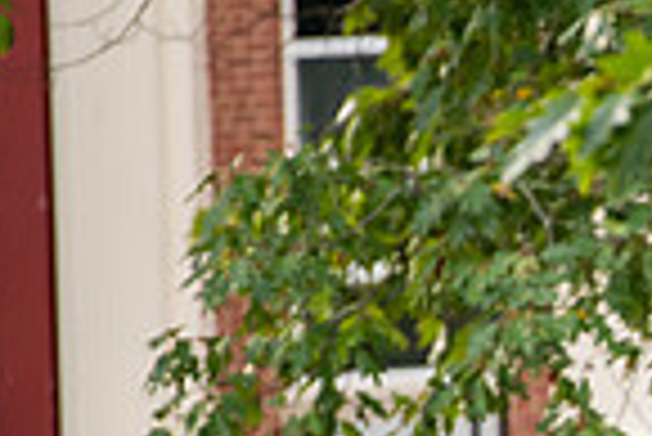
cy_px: 690
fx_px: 14521
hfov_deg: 2.6
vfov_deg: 1.7
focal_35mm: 801
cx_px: 1102
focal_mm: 200
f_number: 3.2
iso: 250
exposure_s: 1/250
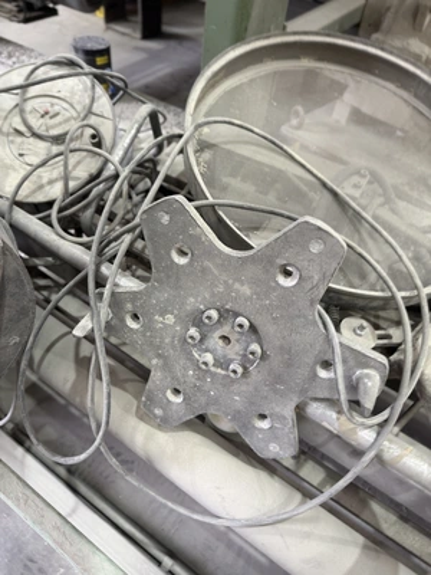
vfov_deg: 71.6
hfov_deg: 56.8
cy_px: 288
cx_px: 216
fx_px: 398
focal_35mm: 24
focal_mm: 6.76
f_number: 1.78
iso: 125
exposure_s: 1/50
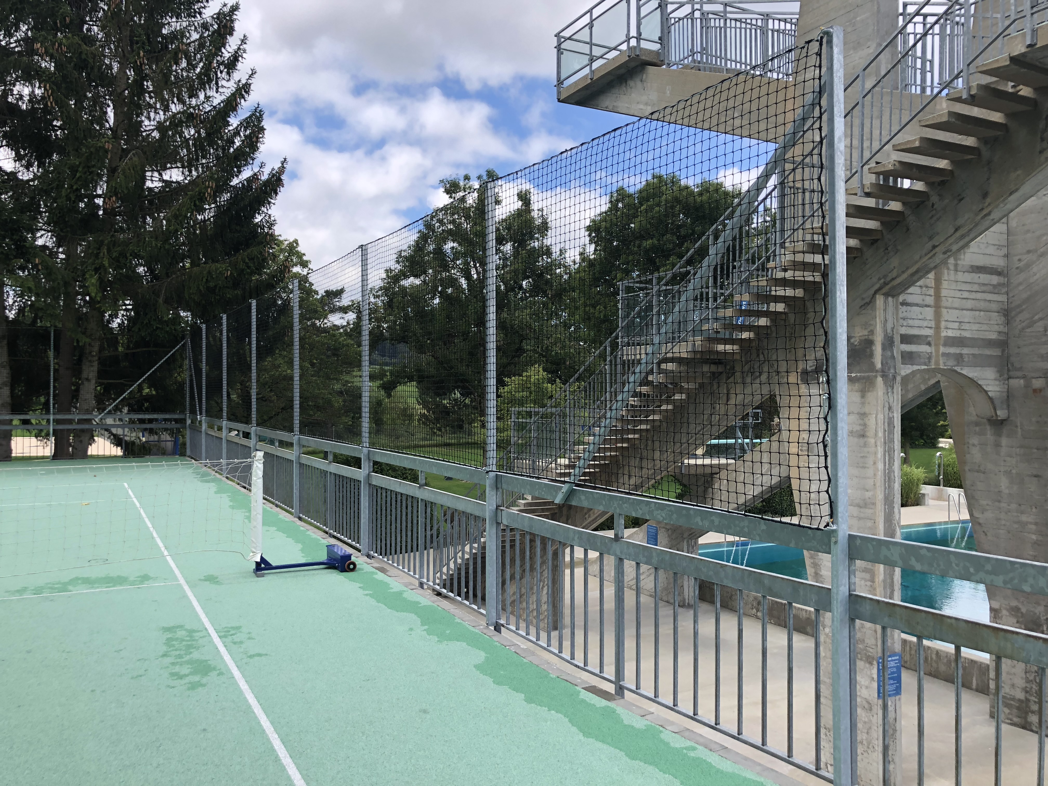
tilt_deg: +1.1
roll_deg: +0.3
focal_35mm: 28
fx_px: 848
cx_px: 524
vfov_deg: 49.7
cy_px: 393
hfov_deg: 63.4
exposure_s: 1/923
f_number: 1.8
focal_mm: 3.99
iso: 20
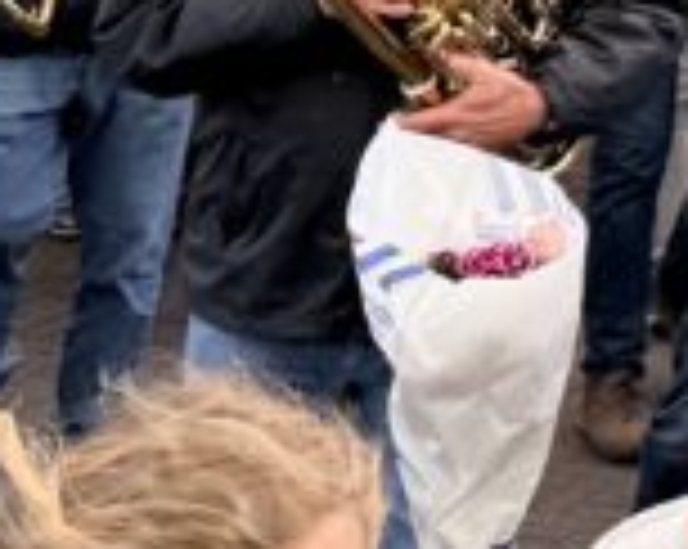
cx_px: 1448
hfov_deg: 11.0
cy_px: -225
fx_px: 3193
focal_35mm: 157
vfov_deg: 9.6
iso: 80
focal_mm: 6.76
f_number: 1.78
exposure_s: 1/426
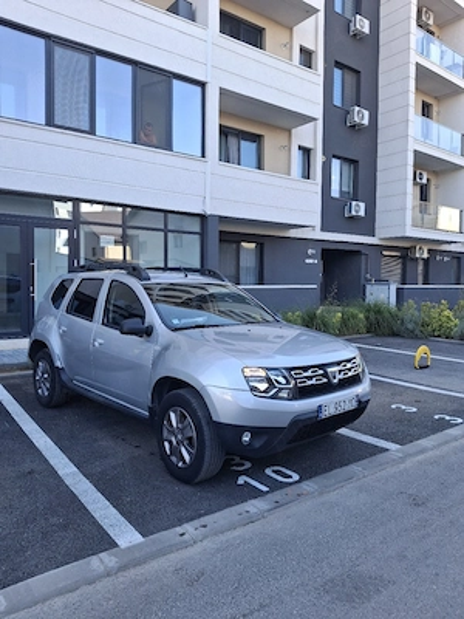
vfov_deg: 69.4
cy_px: 310
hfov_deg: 54.9
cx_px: 232
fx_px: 447
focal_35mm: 25
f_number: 1.8
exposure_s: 1/167
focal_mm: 4.69
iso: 25
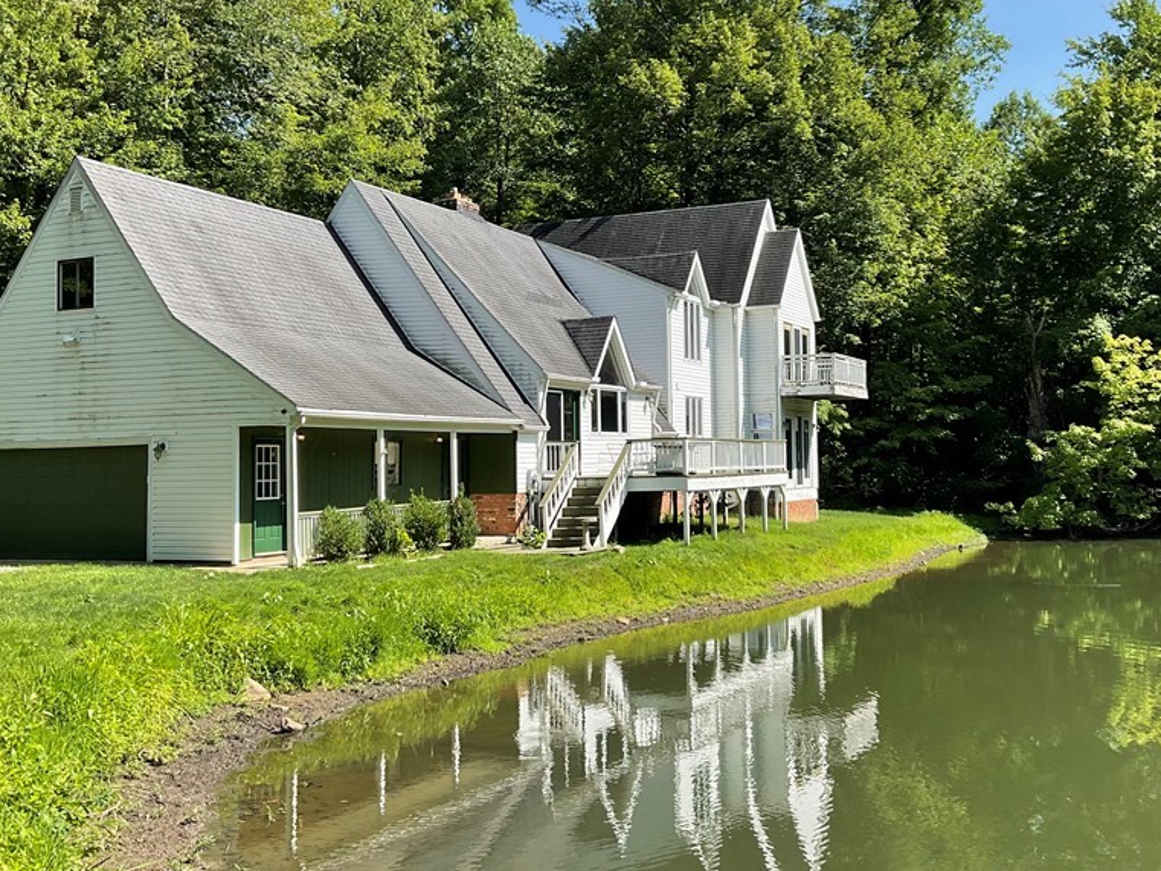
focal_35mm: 39
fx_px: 1308
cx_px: 671
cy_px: 400
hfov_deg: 47.7
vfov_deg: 36.8
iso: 16
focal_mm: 3
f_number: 1.8
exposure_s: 1/842
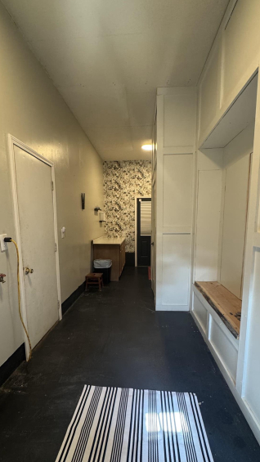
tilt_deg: -8.3
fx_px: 221
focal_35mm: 18
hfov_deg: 61.0
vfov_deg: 92.4
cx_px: 127
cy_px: 254
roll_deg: +1.2
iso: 400
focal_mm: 2.22
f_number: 2.2
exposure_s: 1/60
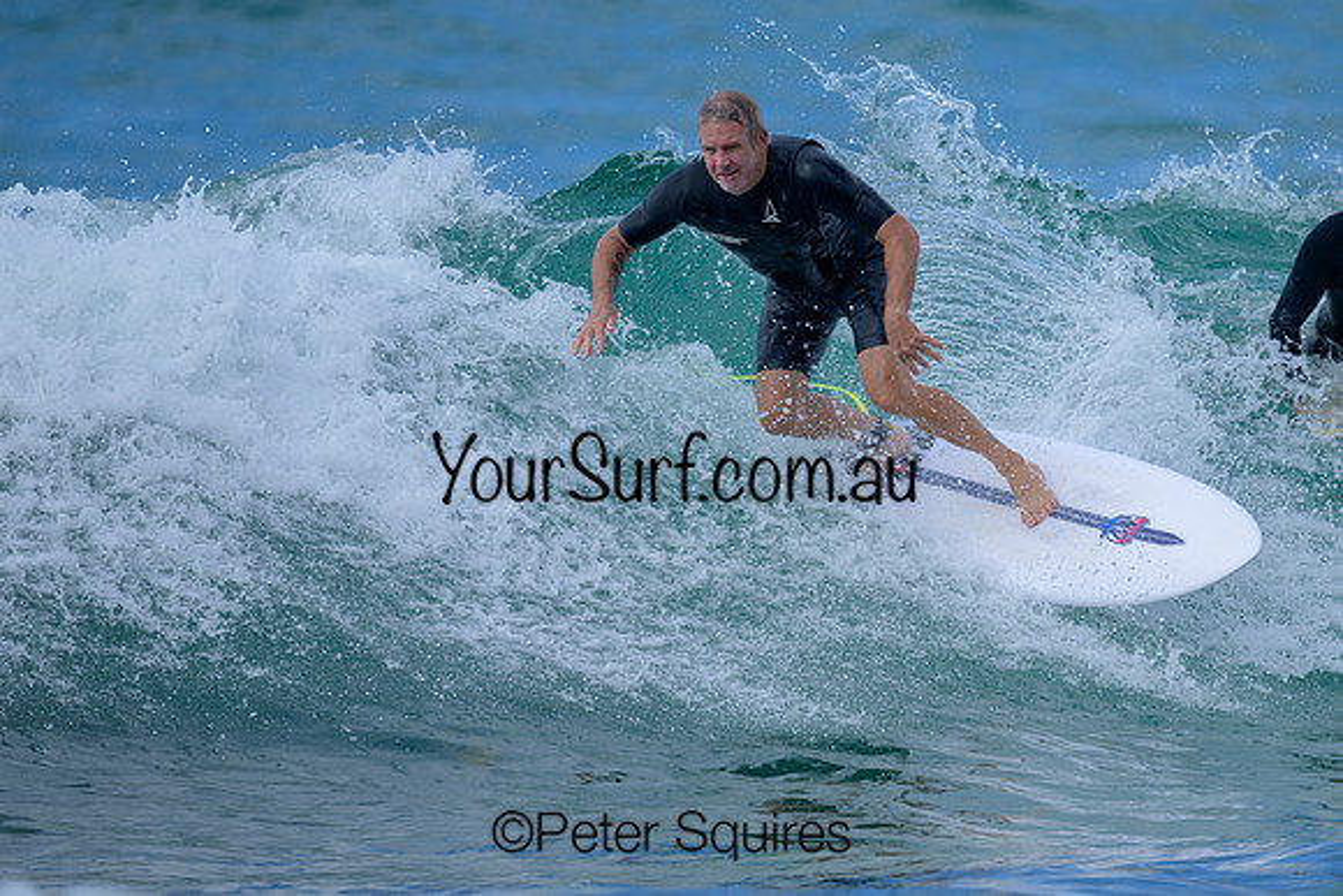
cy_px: 330
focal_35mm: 1011
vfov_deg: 1.4
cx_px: 848
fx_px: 37714
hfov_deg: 2.0
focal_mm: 800
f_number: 6.3
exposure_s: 1/2000
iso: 450
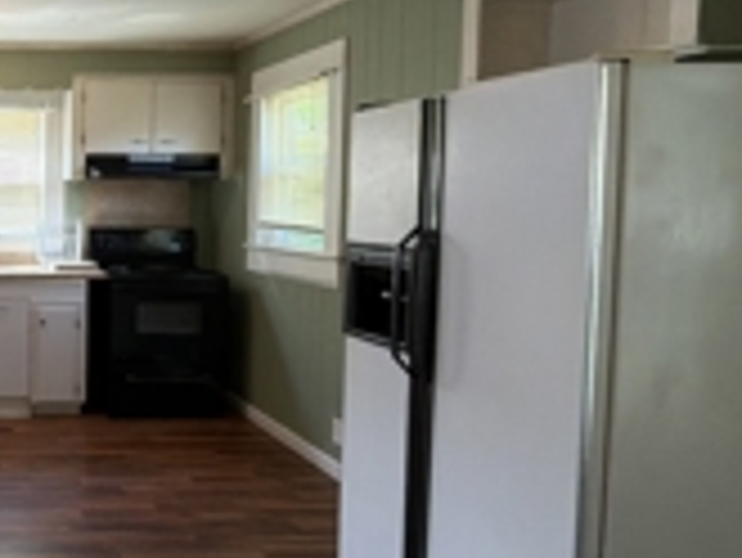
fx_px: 729
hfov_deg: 43.3
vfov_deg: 41.7
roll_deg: -0.1
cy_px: 238
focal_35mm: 34
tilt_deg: -2.7
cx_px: -54
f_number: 2.2
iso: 125
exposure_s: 1/121
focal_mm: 2.22
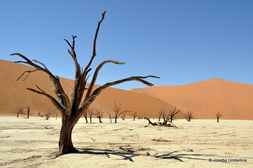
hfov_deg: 57.3
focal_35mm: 33
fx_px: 232
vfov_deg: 39.9
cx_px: 126
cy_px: 84
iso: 200
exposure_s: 1/320
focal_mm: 22
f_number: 9
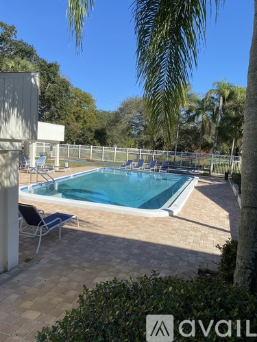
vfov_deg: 67.3
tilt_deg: -4.8
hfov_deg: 53.1
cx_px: 128
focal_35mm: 26
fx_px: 257
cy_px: 171
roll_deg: -2.9
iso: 32
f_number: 1.8
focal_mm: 4.25
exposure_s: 1/2755
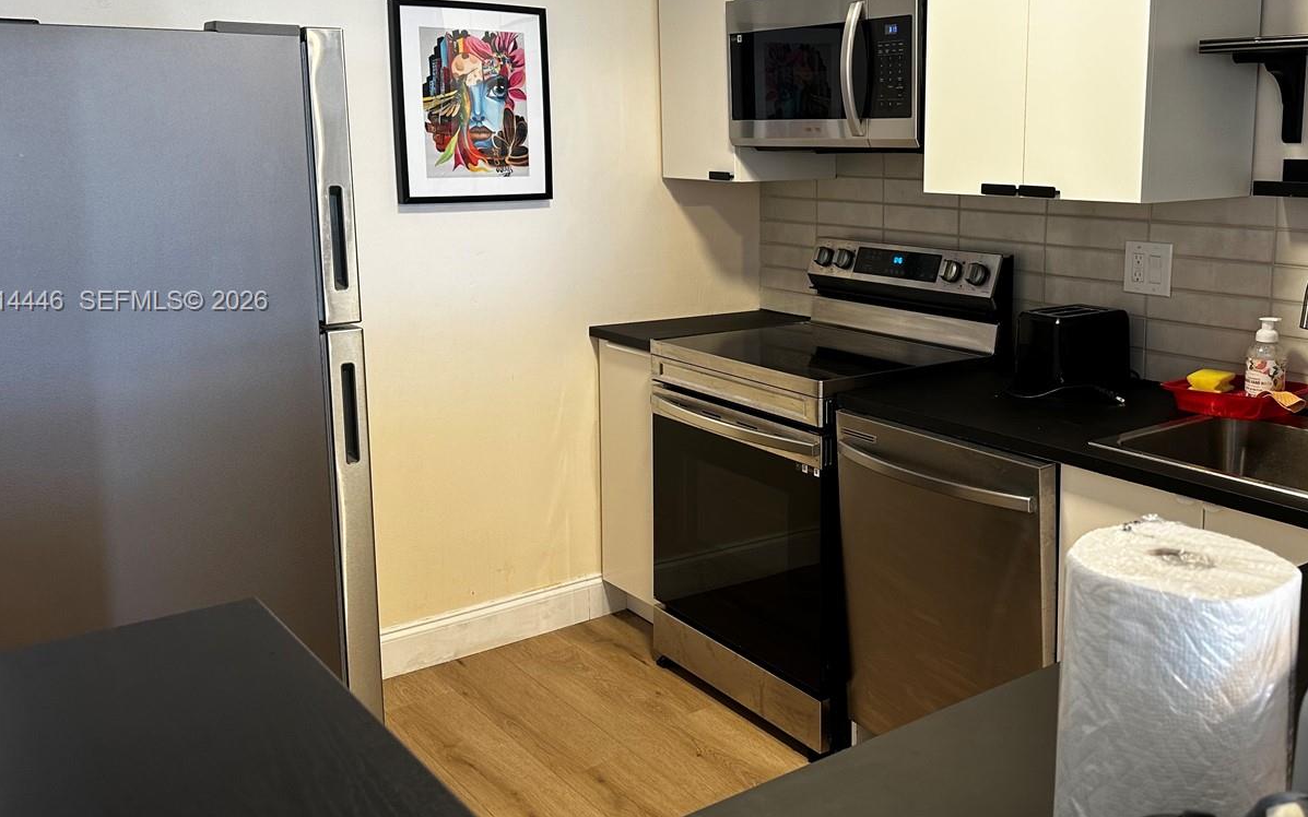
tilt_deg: -6.7
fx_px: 1212
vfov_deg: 37.0
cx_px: 802
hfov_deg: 56.2
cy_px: 303
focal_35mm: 34
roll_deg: +0.0
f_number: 1.78
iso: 125
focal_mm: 6.86
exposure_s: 1/60
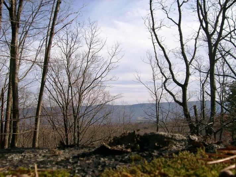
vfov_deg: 39.6
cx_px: 118
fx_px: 245
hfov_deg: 51.4
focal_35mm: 36
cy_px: 88
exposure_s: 1/489
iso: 80
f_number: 4.8
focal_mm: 6
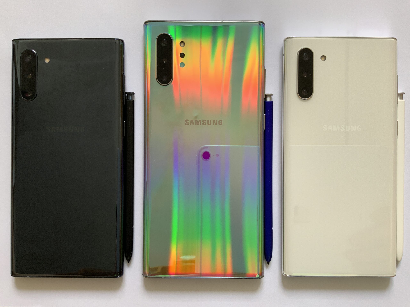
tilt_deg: -89.7
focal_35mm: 29
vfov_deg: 48.2
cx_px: 205
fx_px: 343
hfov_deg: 61.7
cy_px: 154
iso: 64
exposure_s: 1/79
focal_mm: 3
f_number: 1.8
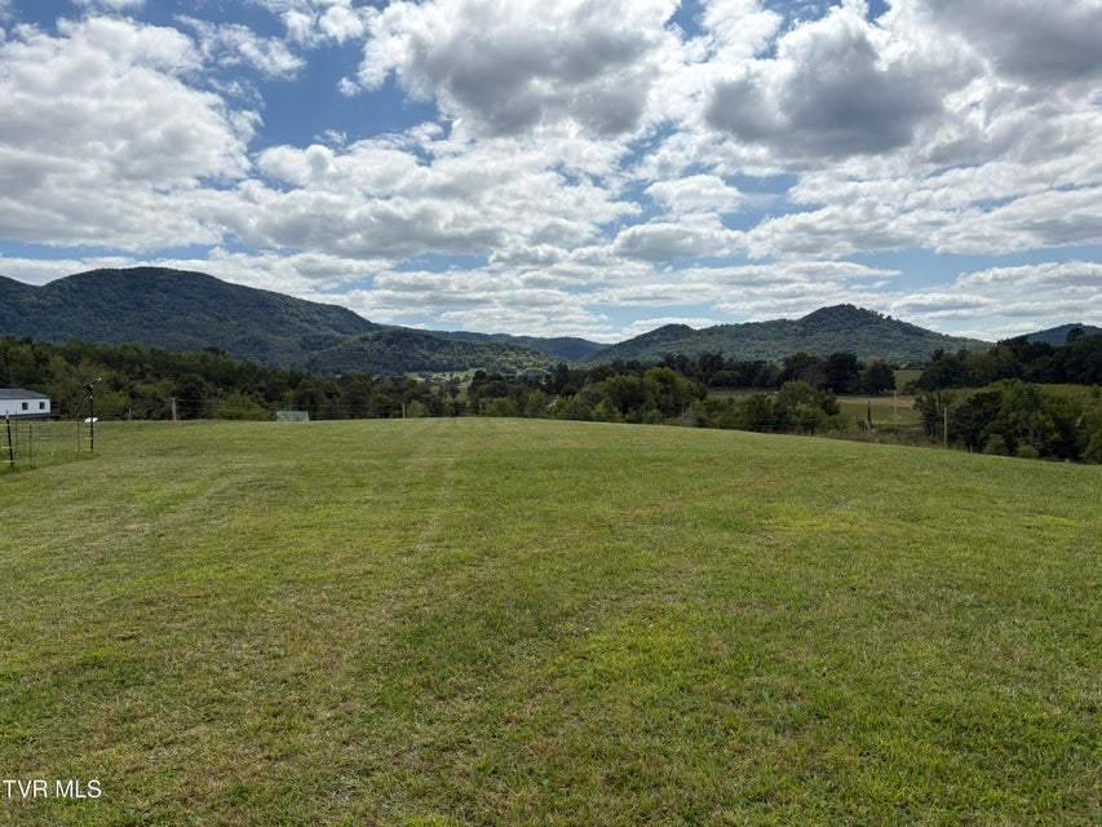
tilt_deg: -1.6
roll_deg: +1.3
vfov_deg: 53.1
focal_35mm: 26
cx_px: 551
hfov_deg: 67.3
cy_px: 414
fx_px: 828
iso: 50
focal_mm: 5.96
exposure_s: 1/6329
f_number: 1.6
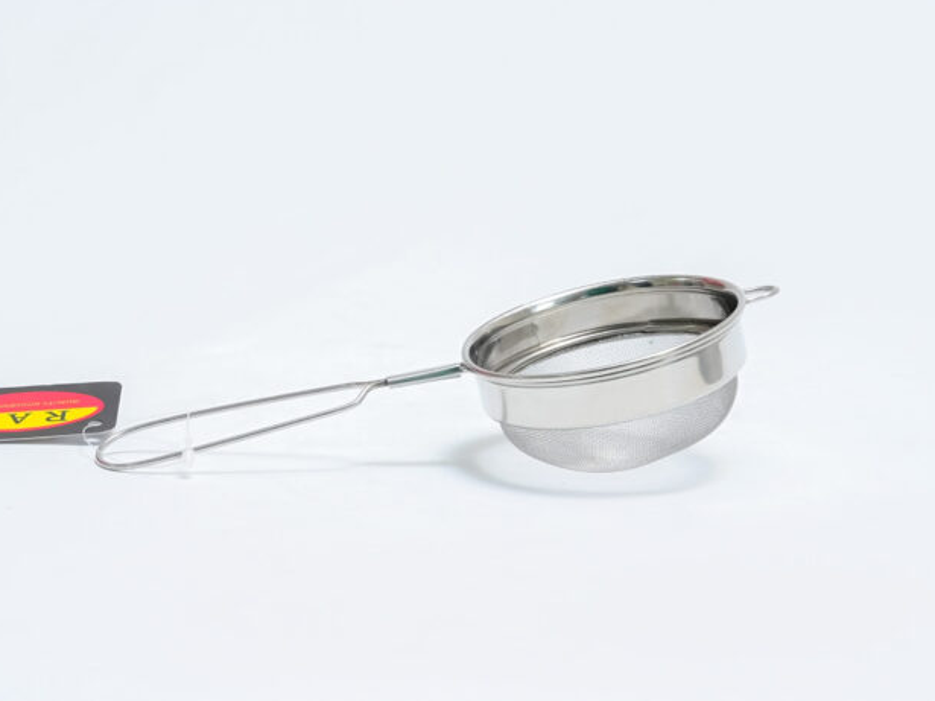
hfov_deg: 21.1
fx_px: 2511
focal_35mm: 93
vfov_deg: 15.9
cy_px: 349
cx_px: 438
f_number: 10
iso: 3200
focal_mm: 57
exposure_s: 1/125
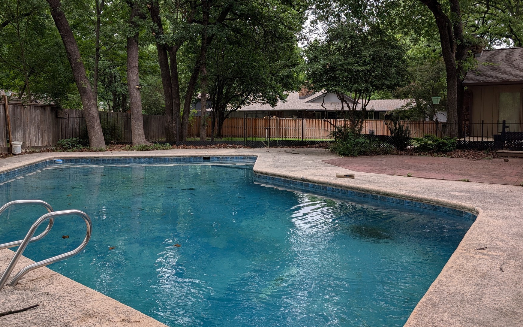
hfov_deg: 66.4
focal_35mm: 28
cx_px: 247
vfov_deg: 44.4
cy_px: 136
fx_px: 399
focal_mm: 6.9
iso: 20
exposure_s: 1/162
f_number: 1.68
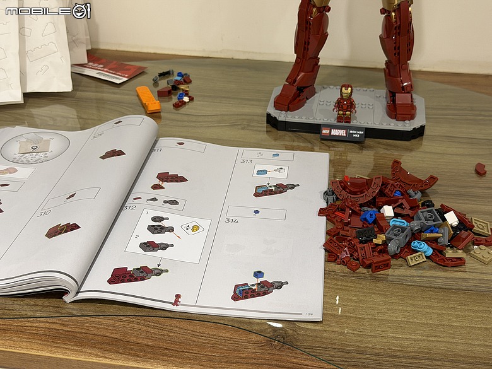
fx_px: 682
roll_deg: -0.1
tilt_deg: -30.3
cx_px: 246
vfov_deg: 30.3
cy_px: 184
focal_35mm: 48
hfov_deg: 39.7
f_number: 1.78
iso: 200
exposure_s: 1/60
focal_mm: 6.76
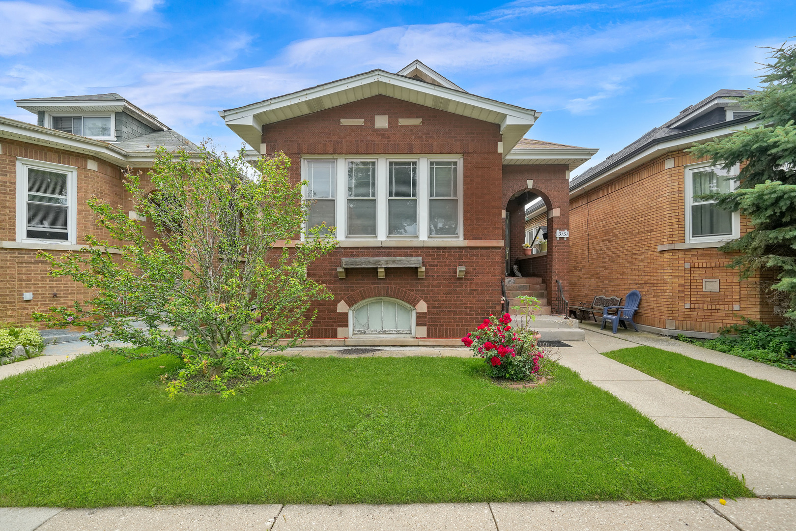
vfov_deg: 77.3
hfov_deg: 100.4
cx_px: 398
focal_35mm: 15
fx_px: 332
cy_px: 266
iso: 800
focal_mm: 15
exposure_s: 1/1250
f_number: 5.6
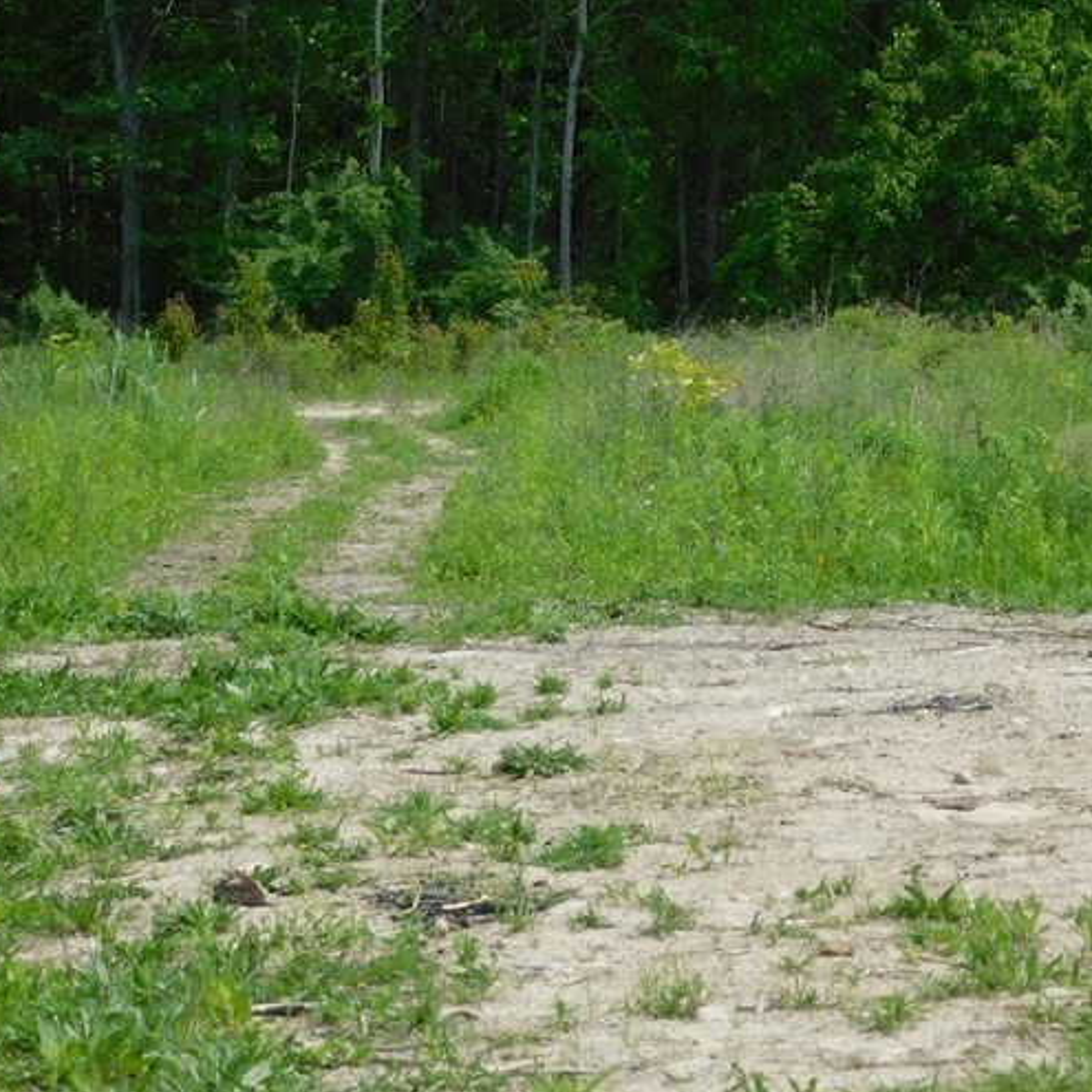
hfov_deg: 9.6
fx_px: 6460
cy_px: 298
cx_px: 1063
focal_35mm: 181
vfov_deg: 9.6
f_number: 4.6
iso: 125
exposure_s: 1/640
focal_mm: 17.6
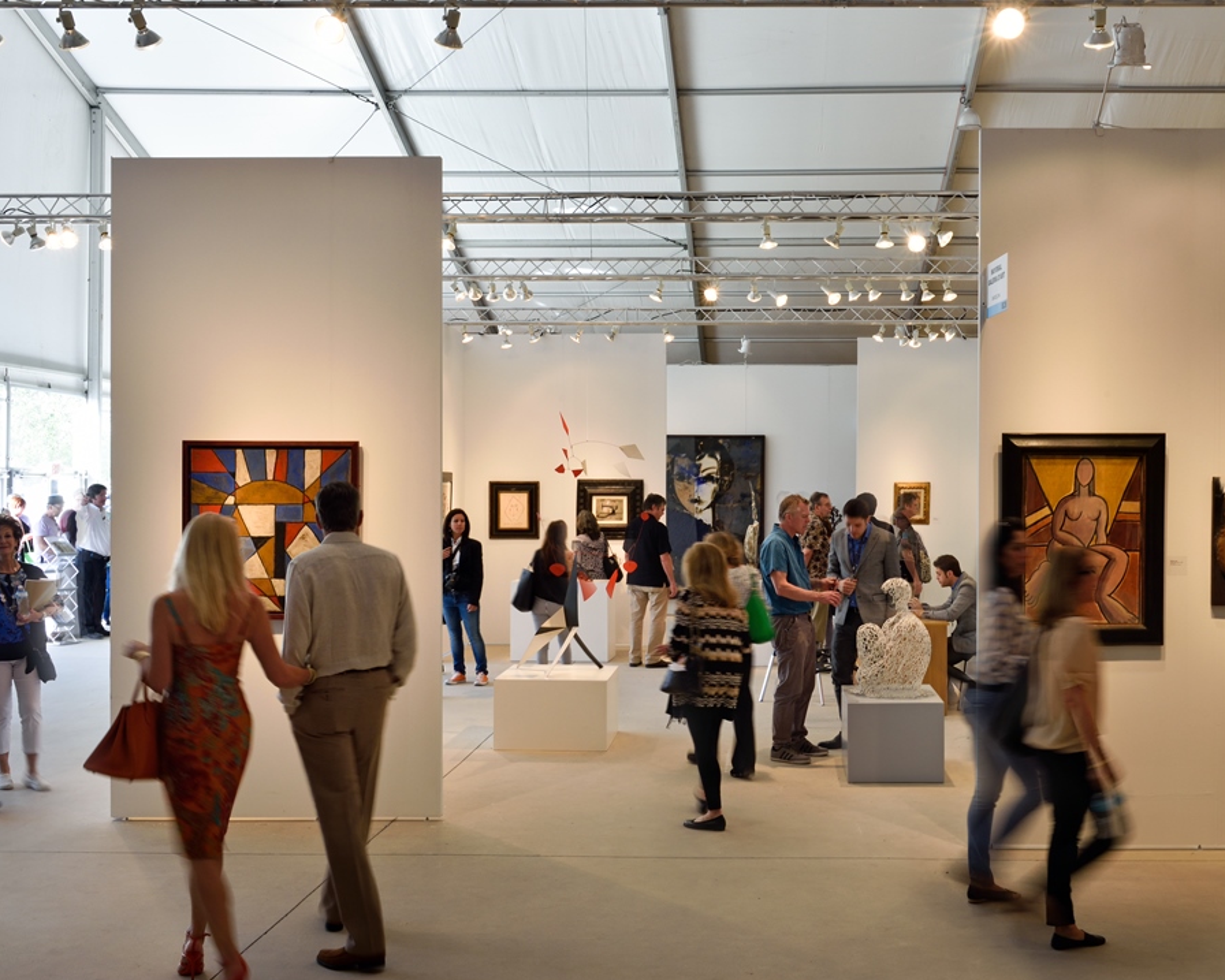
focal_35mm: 37
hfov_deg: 48.8
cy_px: 485
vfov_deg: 40.1
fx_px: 1342
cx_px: 730
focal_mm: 32
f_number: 16
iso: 400
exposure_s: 1/13
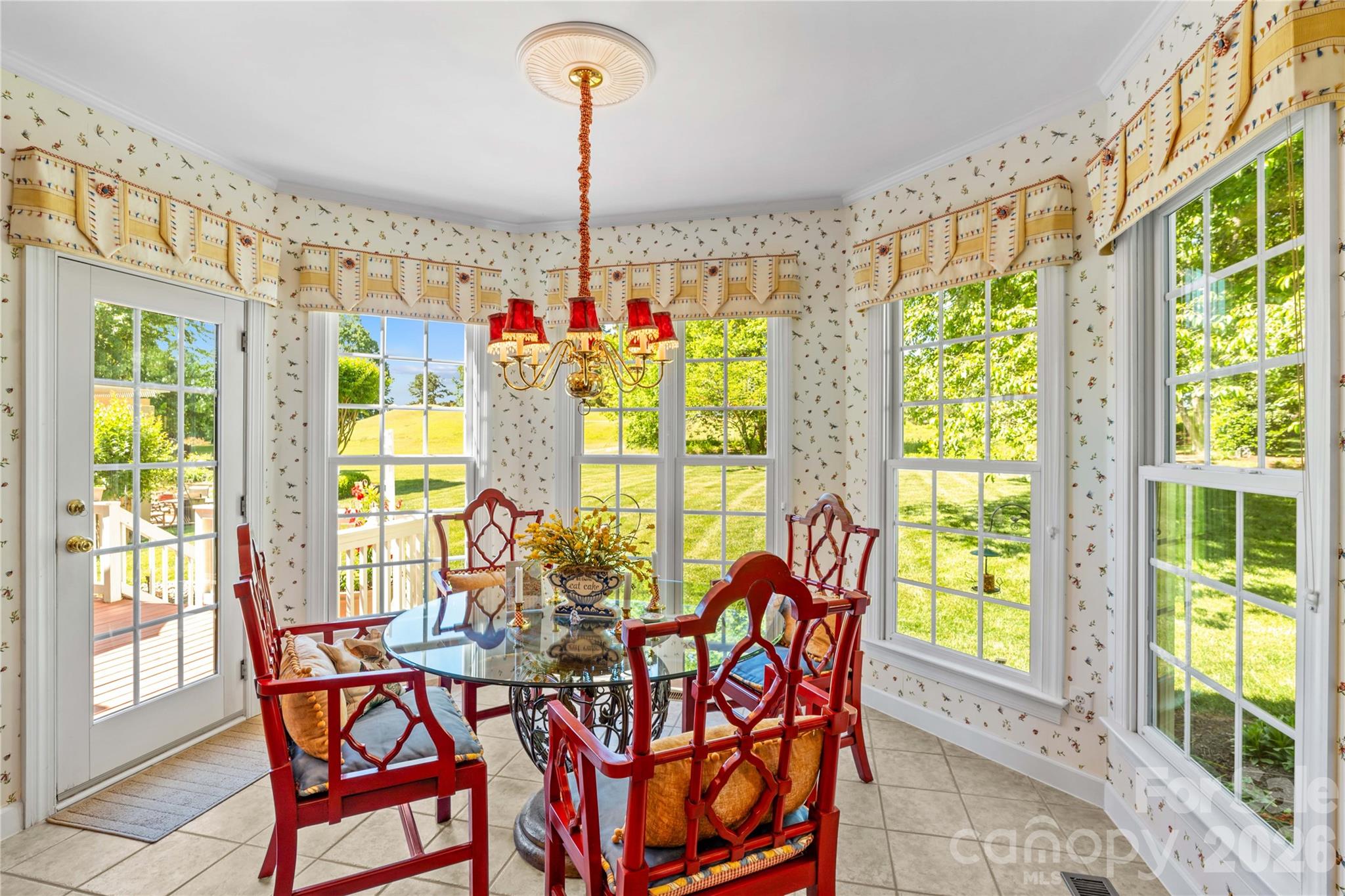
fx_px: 598
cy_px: 448
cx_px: 672
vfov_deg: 73.7
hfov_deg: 96.7
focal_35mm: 16
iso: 100
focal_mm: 16
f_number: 8
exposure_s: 1/6
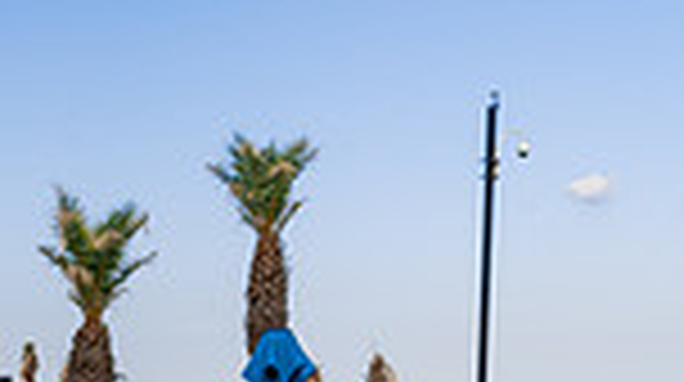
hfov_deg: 19.1
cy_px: 944
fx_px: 2028
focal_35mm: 112
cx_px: 202
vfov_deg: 9.5
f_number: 10
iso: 250
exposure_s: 1/250
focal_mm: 36
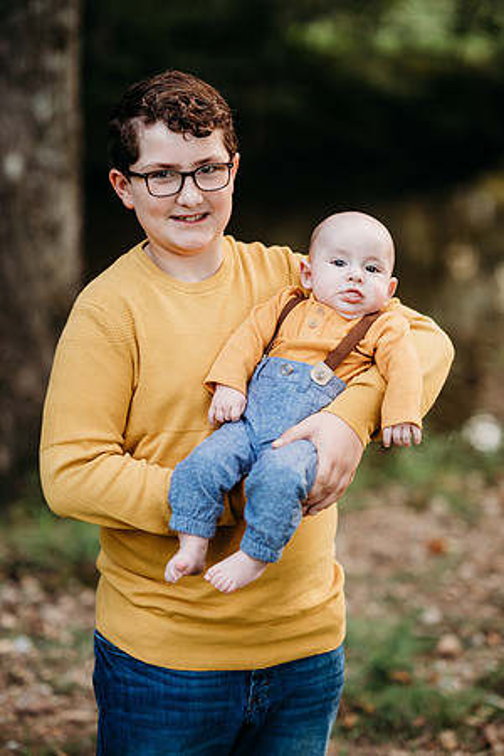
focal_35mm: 85
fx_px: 1785
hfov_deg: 16.1
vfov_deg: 23.9
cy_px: 378
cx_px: 252
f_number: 2.2
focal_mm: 85
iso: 125
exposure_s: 1/200
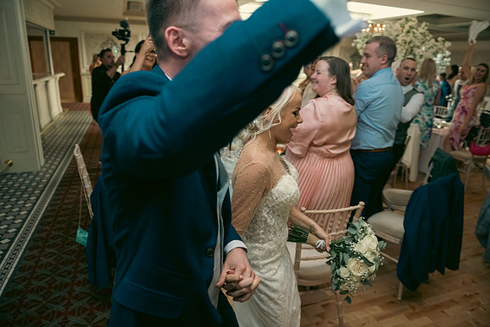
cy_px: 164
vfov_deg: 53.2
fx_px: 327
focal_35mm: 24
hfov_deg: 73.7
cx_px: 245
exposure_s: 1/160
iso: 800
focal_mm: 24
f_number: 3.5
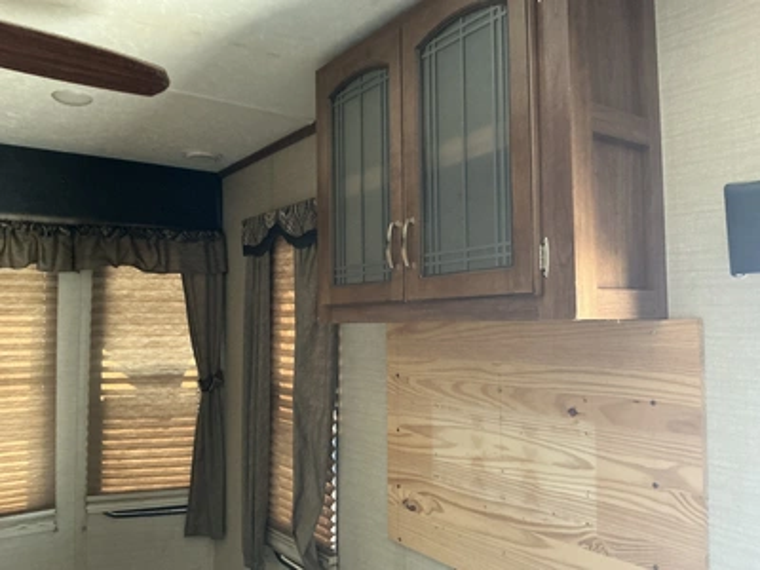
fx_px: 615
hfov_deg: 63.4
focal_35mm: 28
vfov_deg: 49.7
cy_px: 285
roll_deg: -1.0
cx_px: 380
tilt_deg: +3.7
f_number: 1.8
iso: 320
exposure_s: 1/54
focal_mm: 3
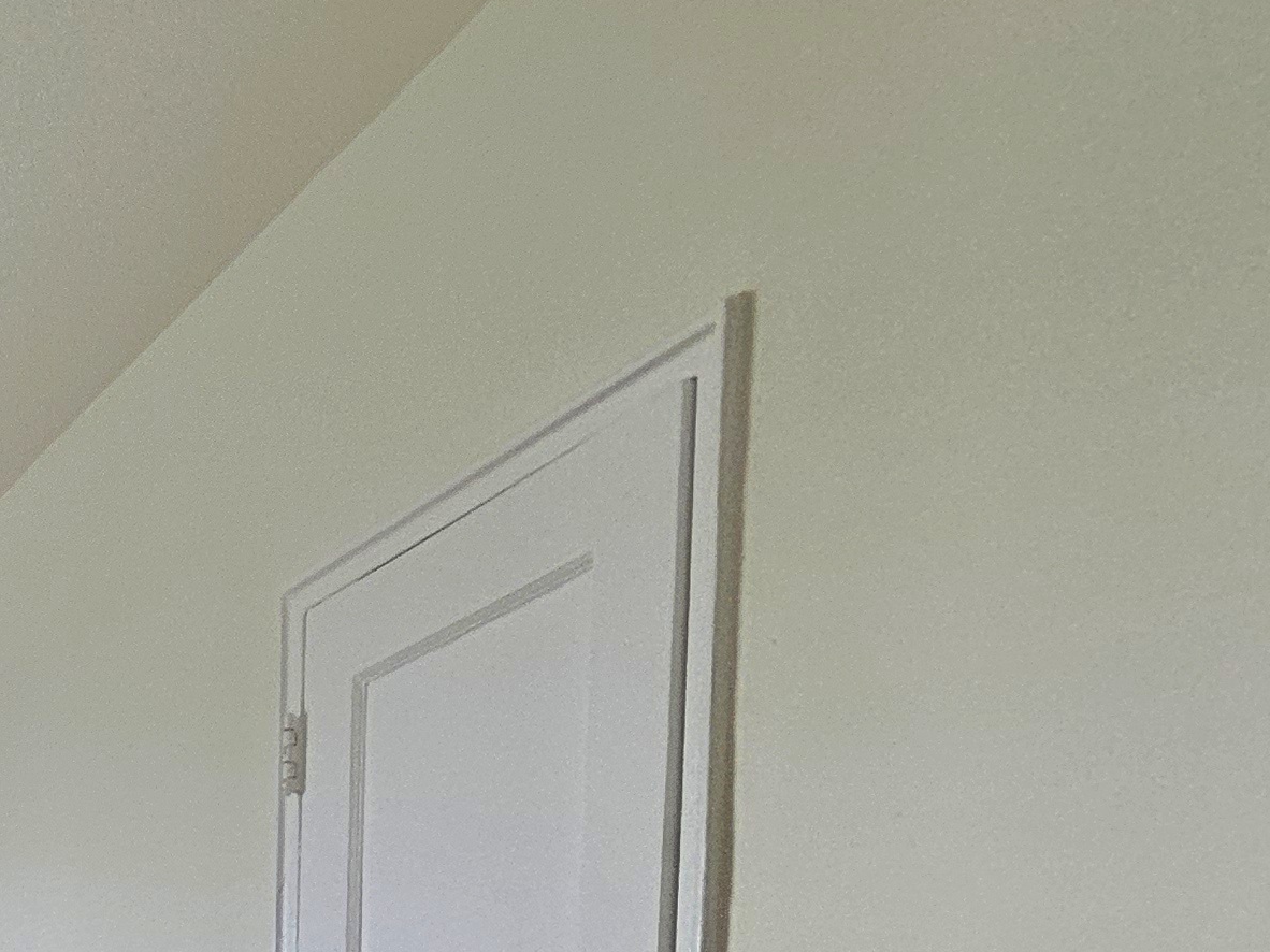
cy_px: 1361
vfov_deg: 25.9
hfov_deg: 29.0
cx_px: -586
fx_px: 1614
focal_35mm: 44
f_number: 2.2
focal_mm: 1.7
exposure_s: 1/60.2
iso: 200
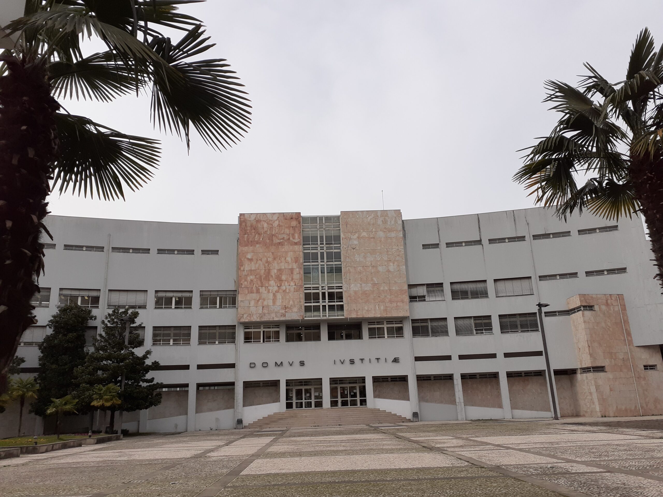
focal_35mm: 27
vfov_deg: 51.4
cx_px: 332
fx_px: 517
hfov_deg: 65.3
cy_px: 248
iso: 40
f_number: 1.9
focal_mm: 3.6
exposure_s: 1/1100
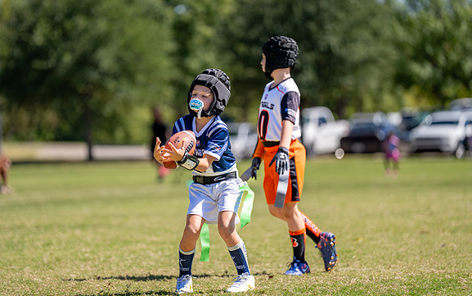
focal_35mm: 195
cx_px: 208
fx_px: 2509
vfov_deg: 6.7
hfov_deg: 10.7
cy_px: 138
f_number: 2.8
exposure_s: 1/2000
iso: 160
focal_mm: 170
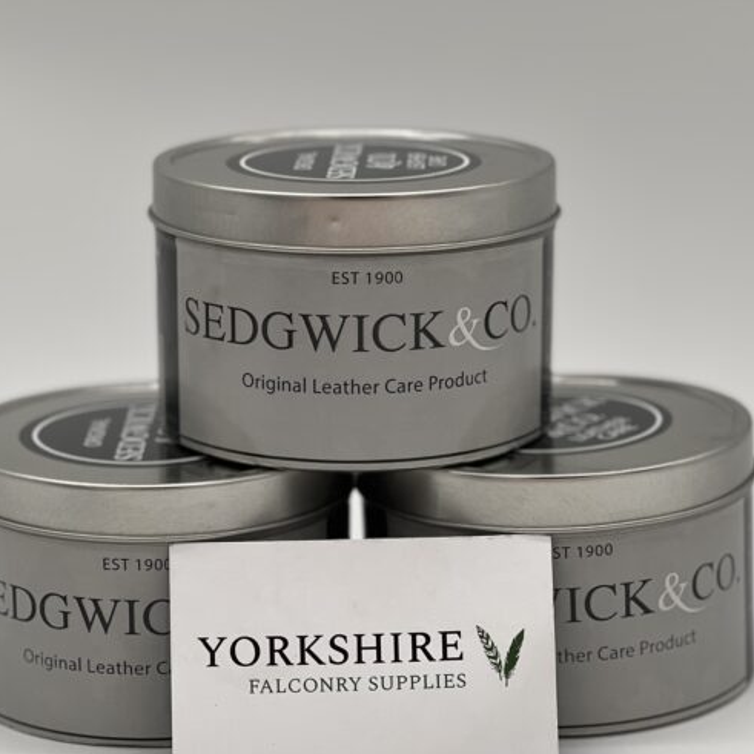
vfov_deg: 15.7
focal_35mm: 111
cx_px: 338
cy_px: 455
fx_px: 2735
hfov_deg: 15.7
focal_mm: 9
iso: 50
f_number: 2.8
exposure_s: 1/121
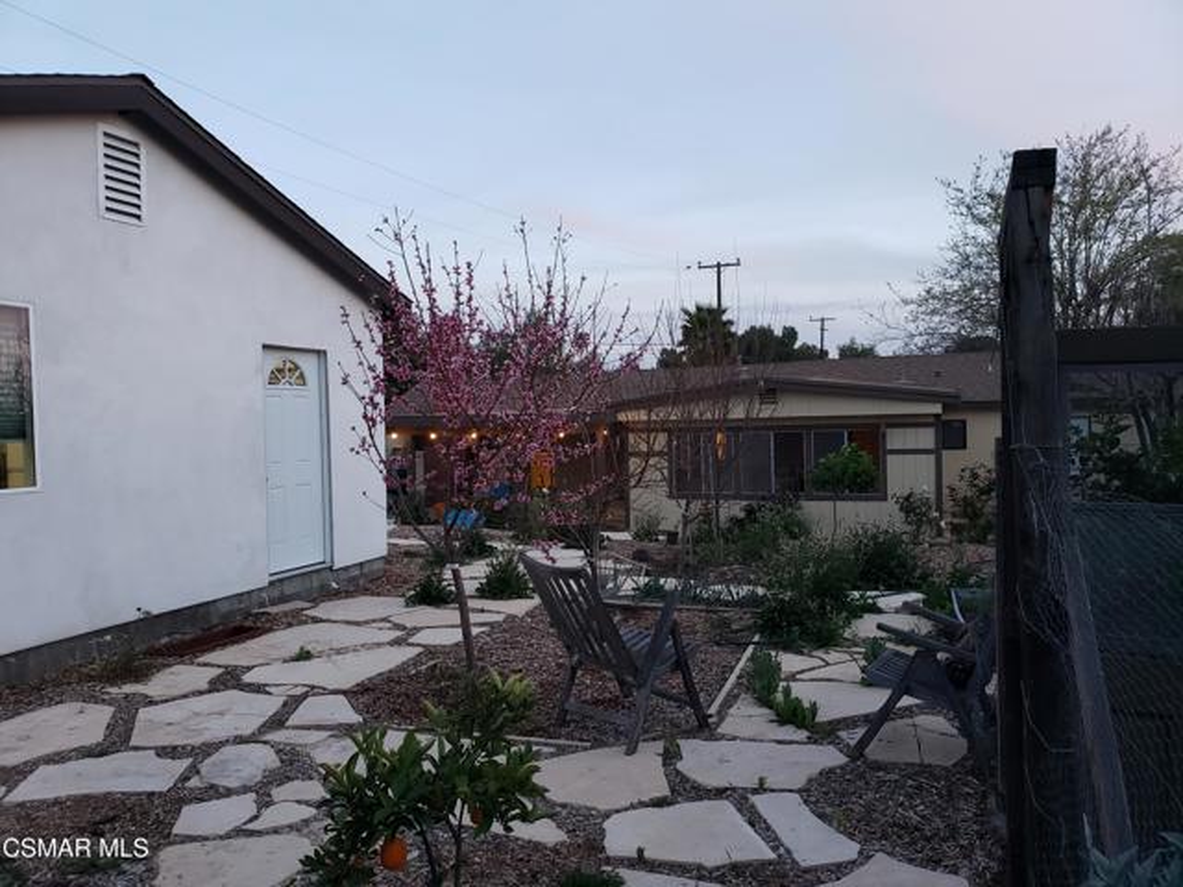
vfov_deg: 53.1
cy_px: 444
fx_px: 889
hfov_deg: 67.3
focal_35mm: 26
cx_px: 592
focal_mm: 4.3
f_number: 2.4
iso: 200
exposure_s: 1/60
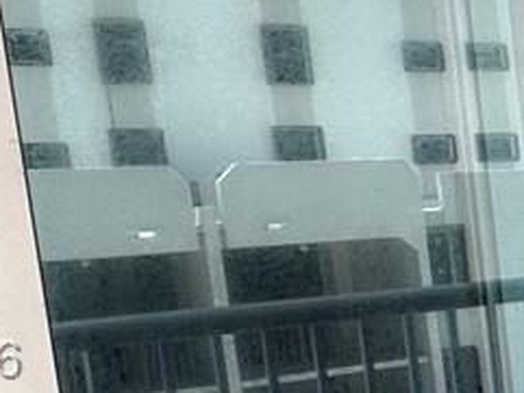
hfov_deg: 15.9
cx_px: 1083
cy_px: 363
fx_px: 1408
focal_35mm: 93
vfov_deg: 15.7
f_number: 2.2
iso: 40
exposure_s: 1/249
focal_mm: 2.22
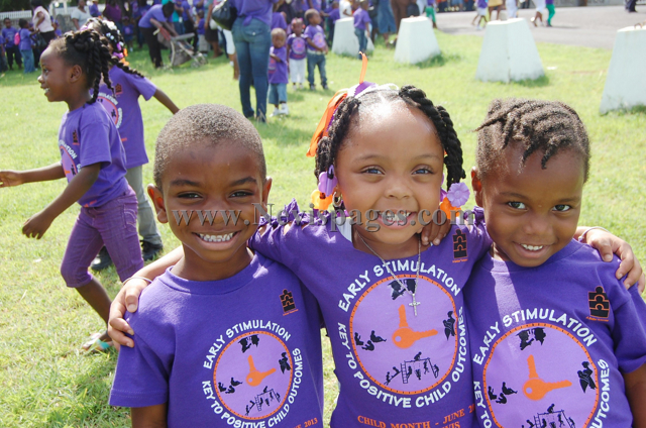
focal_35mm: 42
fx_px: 752
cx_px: 323
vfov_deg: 31.8
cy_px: 214
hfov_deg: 46.5
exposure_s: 1/200
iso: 200
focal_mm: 28
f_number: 7.1
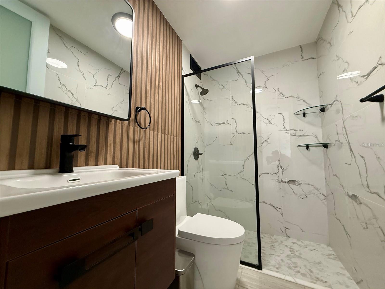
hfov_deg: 102.1
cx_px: 192
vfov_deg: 85.7
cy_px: 144
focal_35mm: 14
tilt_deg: +5.8
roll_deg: -0.4
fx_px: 156
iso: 200
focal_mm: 2.22
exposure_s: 1/60
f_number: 2.2
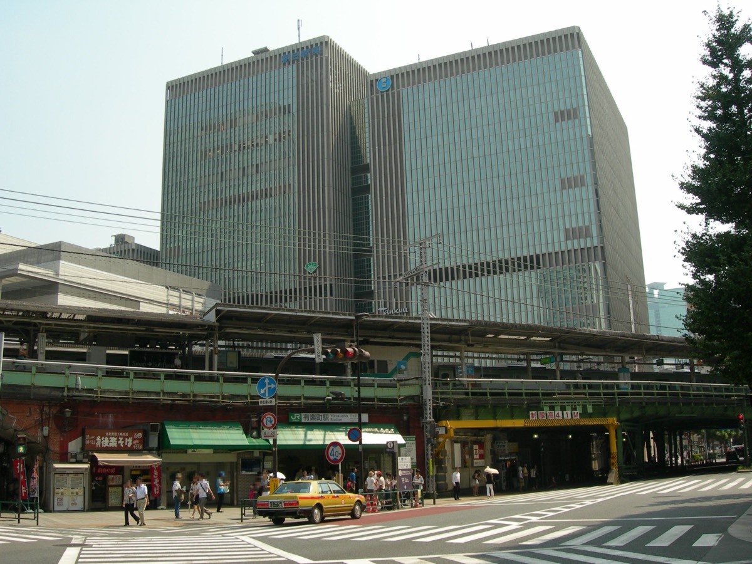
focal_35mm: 38
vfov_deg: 37.7
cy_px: 282
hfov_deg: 49.0
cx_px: 376
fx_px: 826
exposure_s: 1/302
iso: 50
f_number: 4.8
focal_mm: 7.8
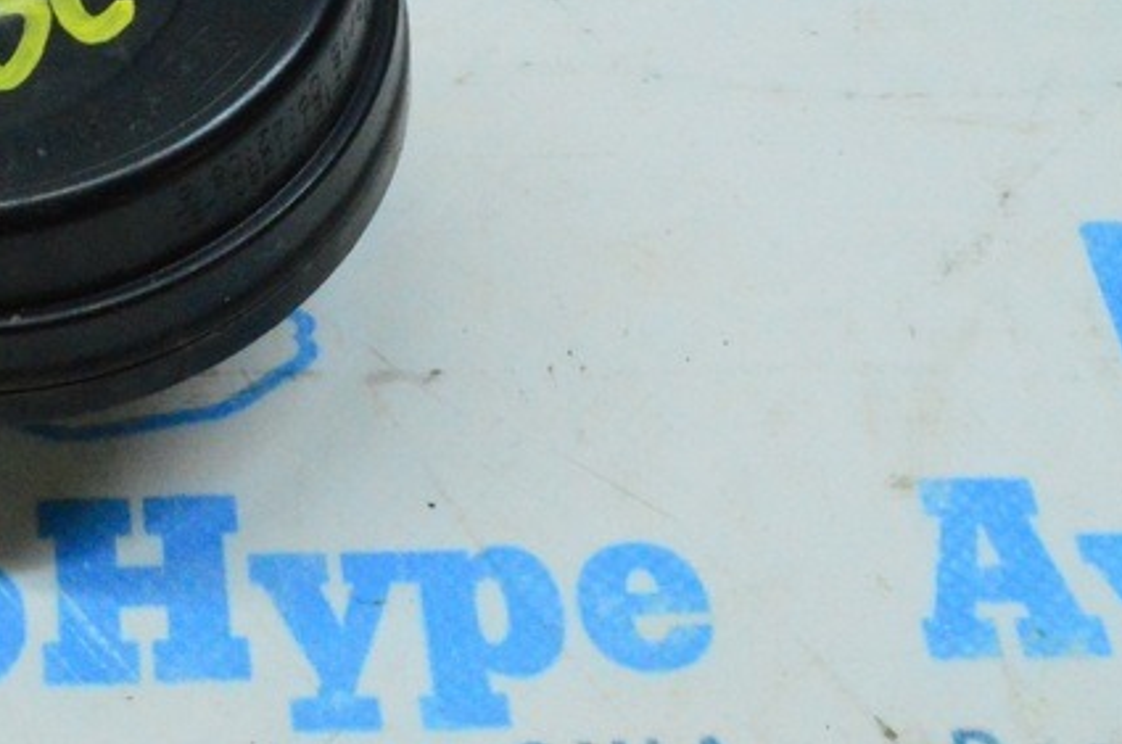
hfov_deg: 23.4
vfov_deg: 16.2
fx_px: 2589
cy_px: 83
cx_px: -3
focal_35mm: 83
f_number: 25
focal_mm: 23
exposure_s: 1/40
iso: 6400
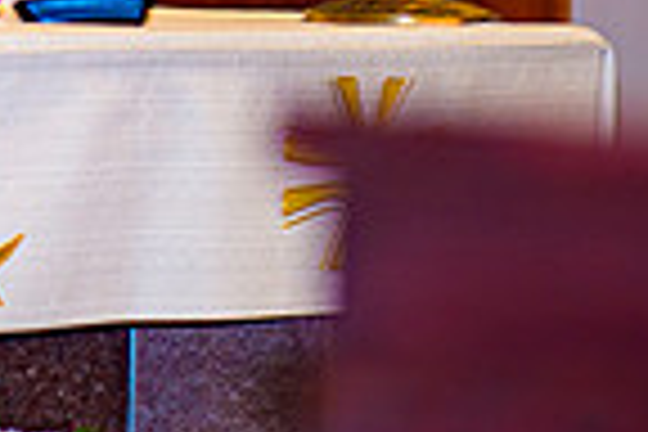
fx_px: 7595
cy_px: -227
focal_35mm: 422
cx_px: -590
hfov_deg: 4.8
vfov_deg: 3.2
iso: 100
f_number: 1.4
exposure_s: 1/100
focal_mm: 105
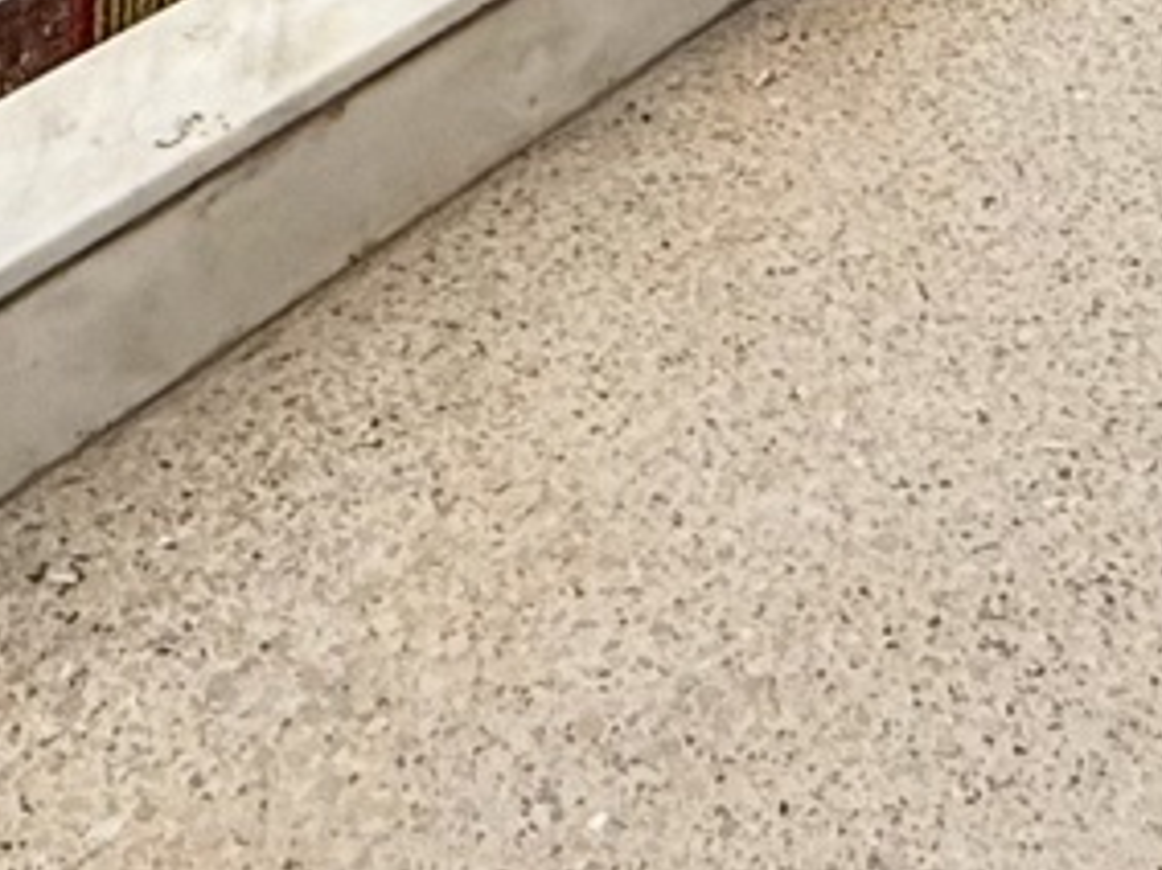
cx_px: 1248
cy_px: -1912
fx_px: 3188
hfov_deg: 19.8
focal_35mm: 95
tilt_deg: +1.3
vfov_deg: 10.2
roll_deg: +0.2
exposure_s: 1/1848
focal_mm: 2.22
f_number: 2.2
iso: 50
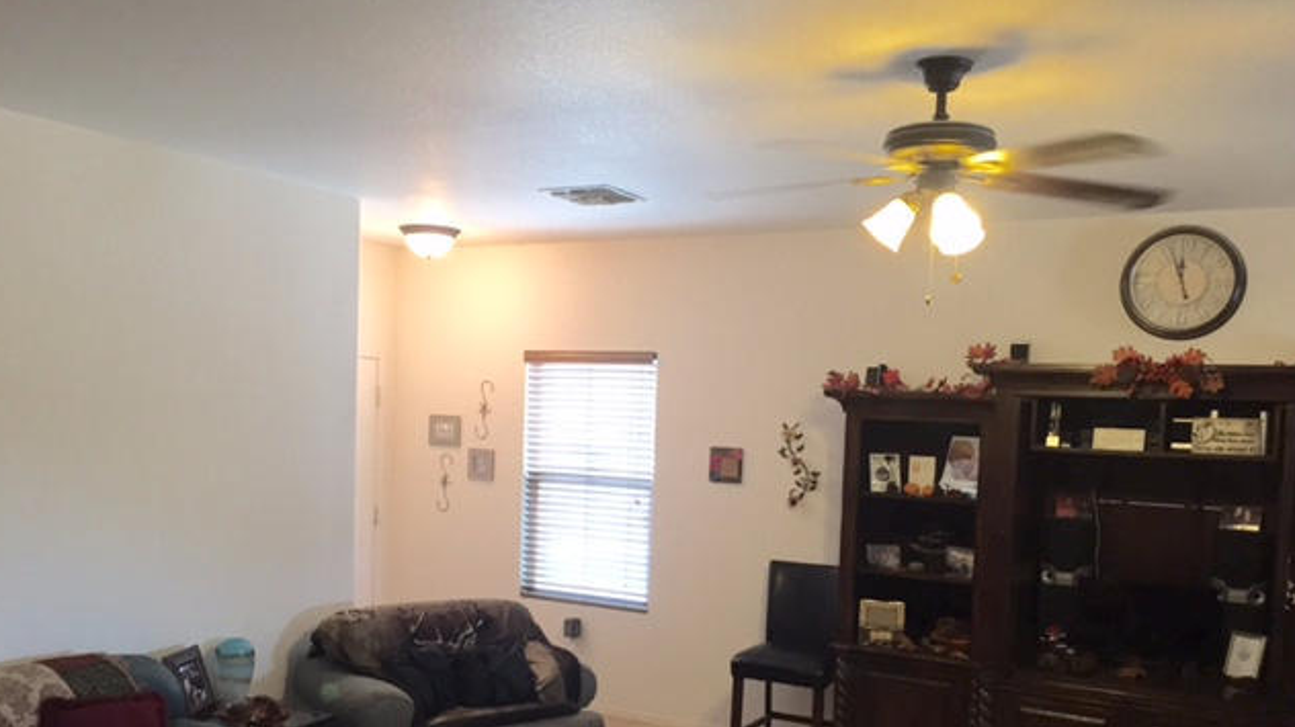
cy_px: 481
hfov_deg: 61.0
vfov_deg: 36.3
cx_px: 643
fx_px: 1098
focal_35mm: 32
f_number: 2.2
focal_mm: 4.15
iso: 100
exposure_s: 1/30
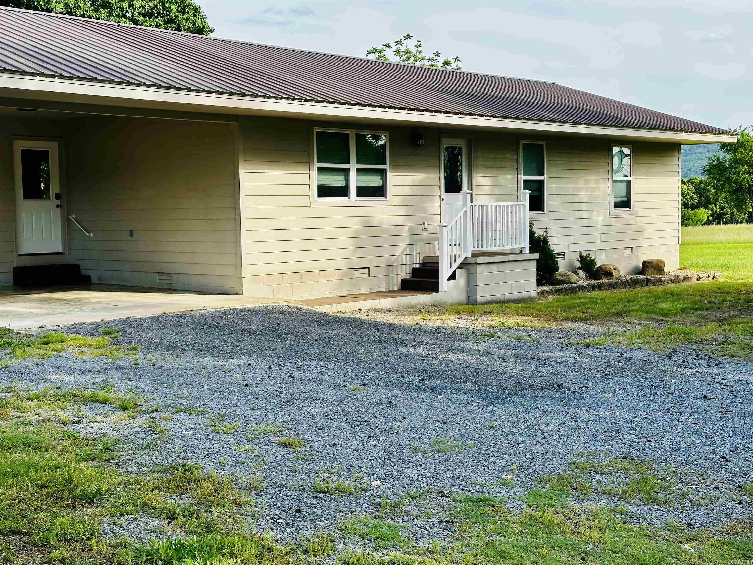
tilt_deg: -3.6
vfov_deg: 30.3
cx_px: 376
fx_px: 1044
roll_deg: +1.3
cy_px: 282
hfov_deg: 39.7
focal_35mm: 48
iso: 64
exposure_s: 1/1517
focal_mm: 6.86
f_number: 1.78
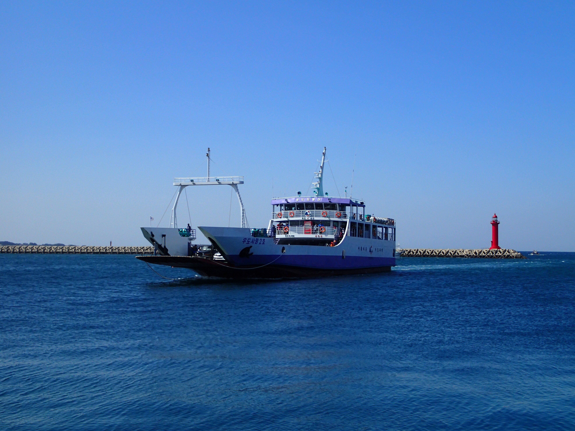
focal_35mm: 49
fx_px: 814
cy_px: 216
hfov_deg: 38.9
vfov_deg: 29.7
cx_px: 288
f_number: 4.5
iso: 100
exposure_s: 1/1000
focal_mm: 8.99
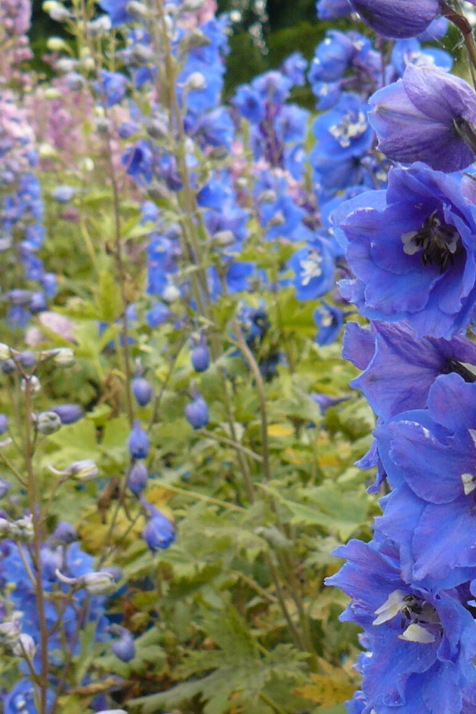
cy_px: 487
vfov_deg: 24.3
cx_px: 445
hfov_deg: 16.2
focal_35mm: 83
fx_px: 1646
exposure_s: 1/200
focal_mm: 6
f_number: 4
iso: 100
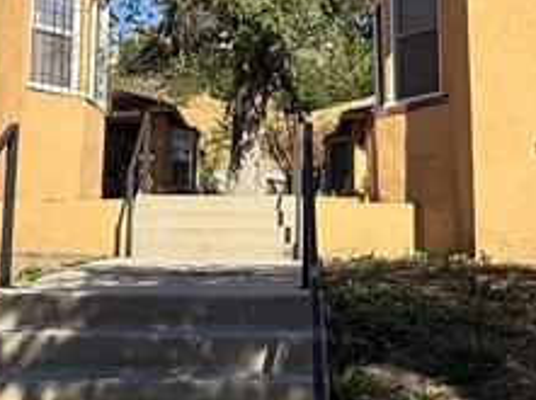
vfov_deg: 22.3
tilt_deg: +10.5
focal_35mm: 65
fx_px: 1005
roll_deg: +0.3
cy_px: 92
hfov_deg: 29.8
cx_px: 313
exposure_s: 1/1125
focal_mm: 2.22
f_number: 2.2
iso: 50
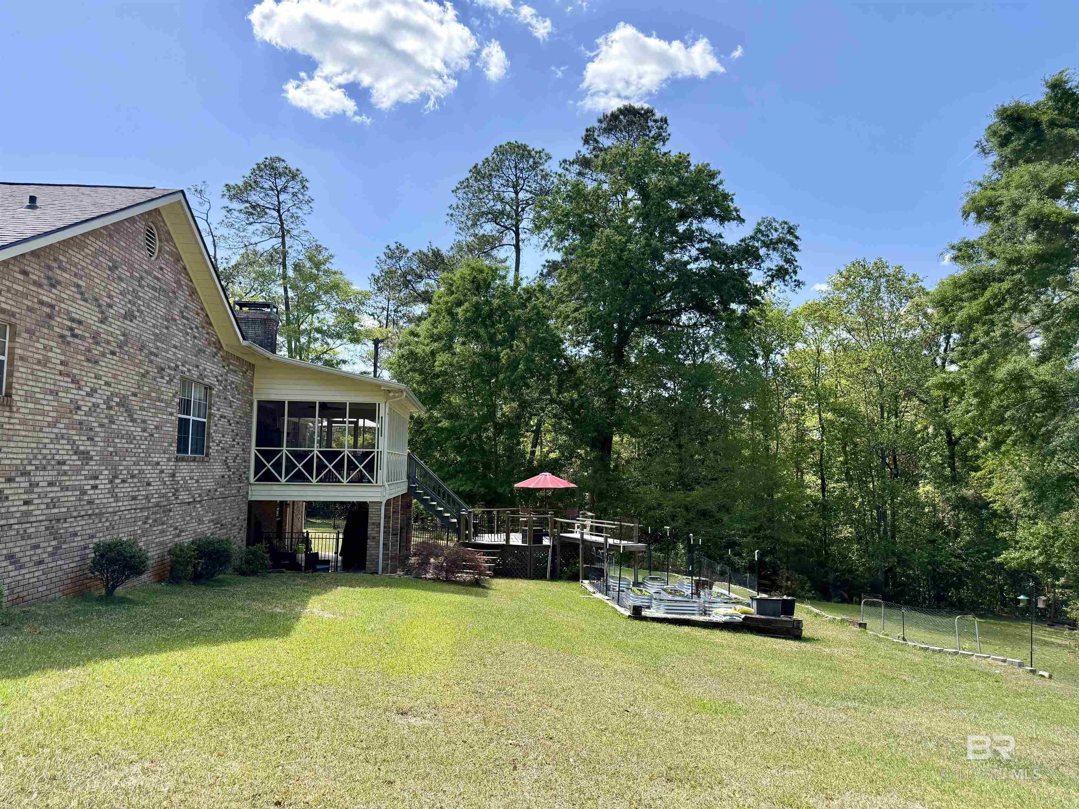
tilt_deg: +5.1
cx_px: 540
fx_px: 748
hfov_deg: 71.6
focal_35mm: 24
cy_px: 404
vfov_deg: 56.8
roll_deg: -1.1
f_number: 1.78
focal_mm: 6.76
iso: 100
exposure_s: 1/3145
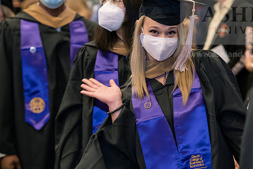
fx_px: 1097
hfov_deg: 13.1
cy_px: 67
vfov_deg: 8.8
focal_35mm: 156
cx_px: 163
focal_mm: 116
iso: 2000
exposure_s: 1/200
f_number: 4
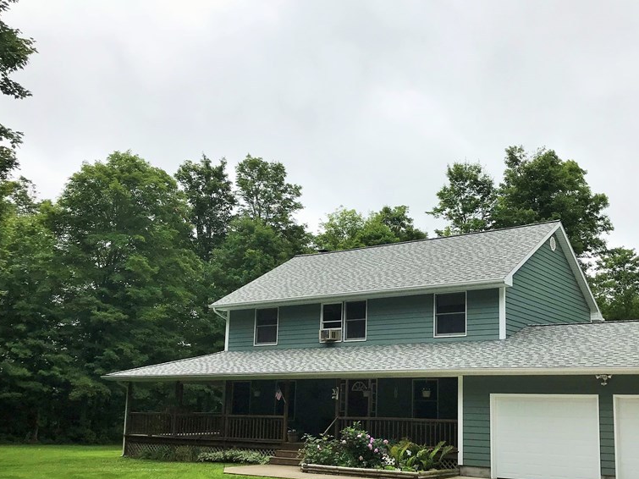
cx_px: 386
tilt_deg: +8.0
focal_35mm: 38
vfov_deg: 37.4
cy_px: 311
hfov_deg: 48.7
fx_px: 701
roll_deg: -1.4
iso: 20
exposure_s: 1/1650
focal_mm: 3.99
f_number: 1.8
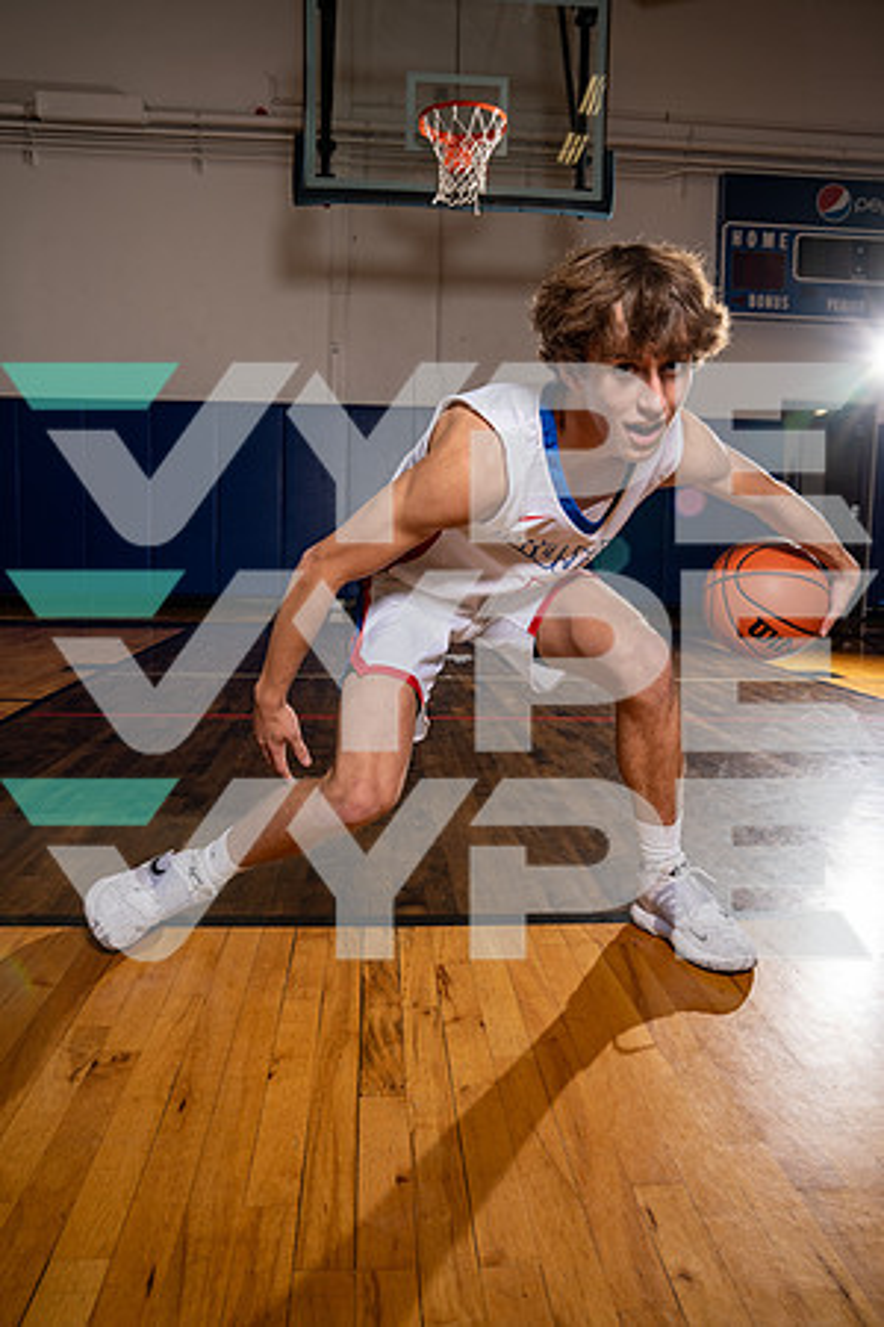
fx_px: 1031
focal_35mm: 28
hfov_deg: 46.4
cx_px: 442
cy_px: 664
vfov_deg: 65.5
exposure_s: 1/250
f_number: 8
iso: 320
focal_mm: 28
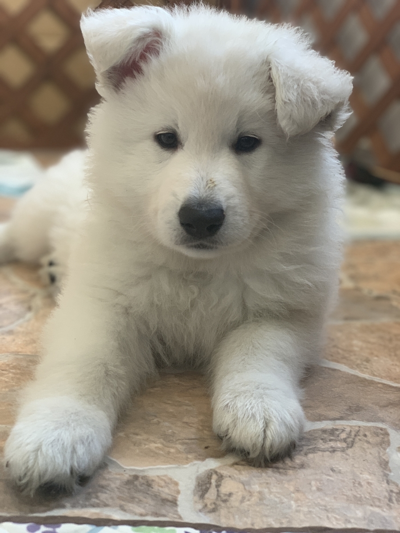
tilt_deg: -15.1
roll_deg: -2.9
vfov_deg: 36.8
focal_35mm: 52
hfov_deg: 28.0
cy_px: 266
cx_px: 200
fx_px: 801
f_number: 2.4
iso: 160
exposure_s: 1/60
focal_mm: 6
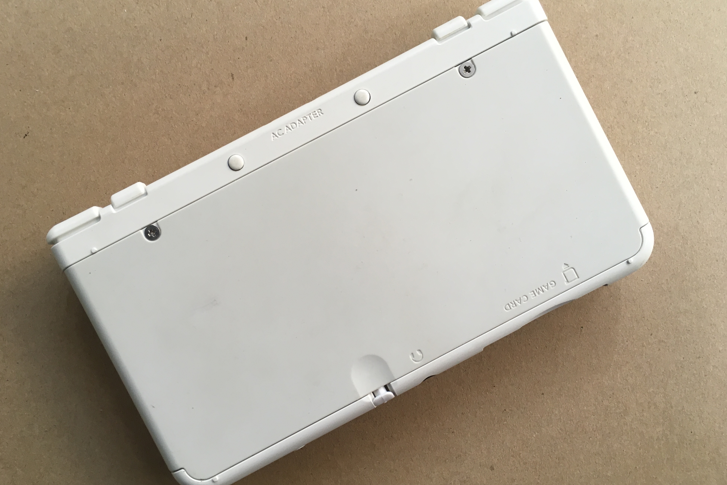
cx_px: 360
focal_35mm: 31
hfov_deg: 60.3
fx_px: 626
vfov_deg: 42.3
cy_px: 245
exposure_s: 1/30
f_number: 2.2
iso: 50
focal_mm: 4.15
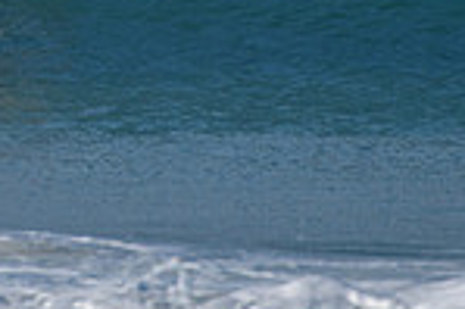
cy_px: -92
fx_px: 25856
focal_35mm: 2004
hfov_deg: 1.0
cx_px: 3
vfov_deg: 0.7
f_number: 5.6
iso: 220
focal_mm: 500
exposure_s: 1/2000
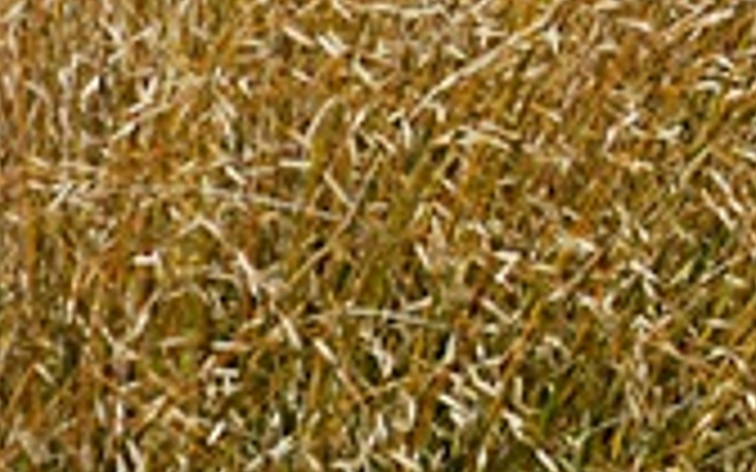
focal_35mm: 584
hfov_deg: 3.6
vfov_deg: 2.2
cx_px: 1161
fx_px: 12032
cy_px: 22
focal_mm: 80
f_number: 5.6
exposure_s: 1/2500
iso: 400
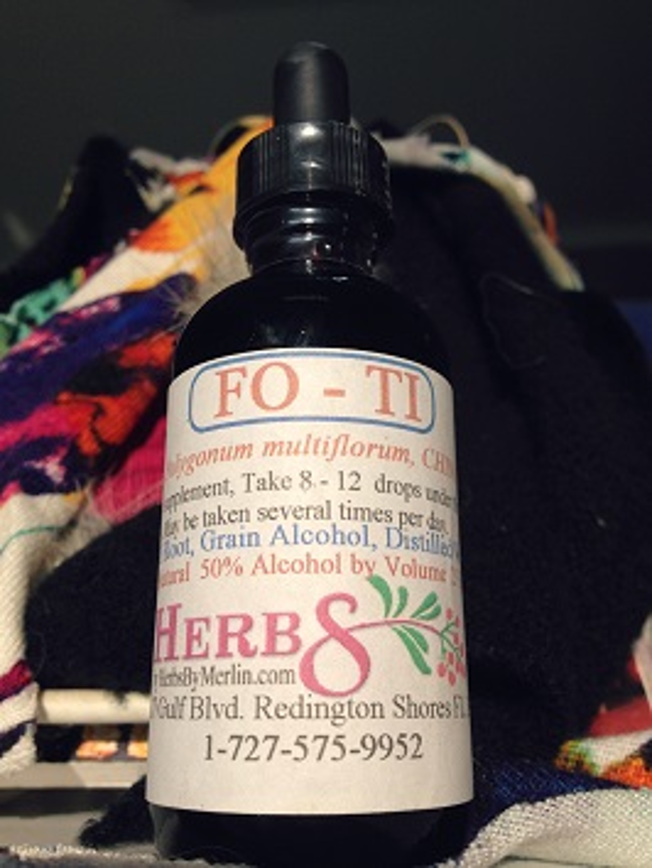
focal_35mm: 35
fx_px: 878
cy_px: 434
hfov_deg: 40.7
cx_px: 326
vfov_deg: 52.6
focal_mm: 4.28
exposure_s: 1/525
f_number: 2.4
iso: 50
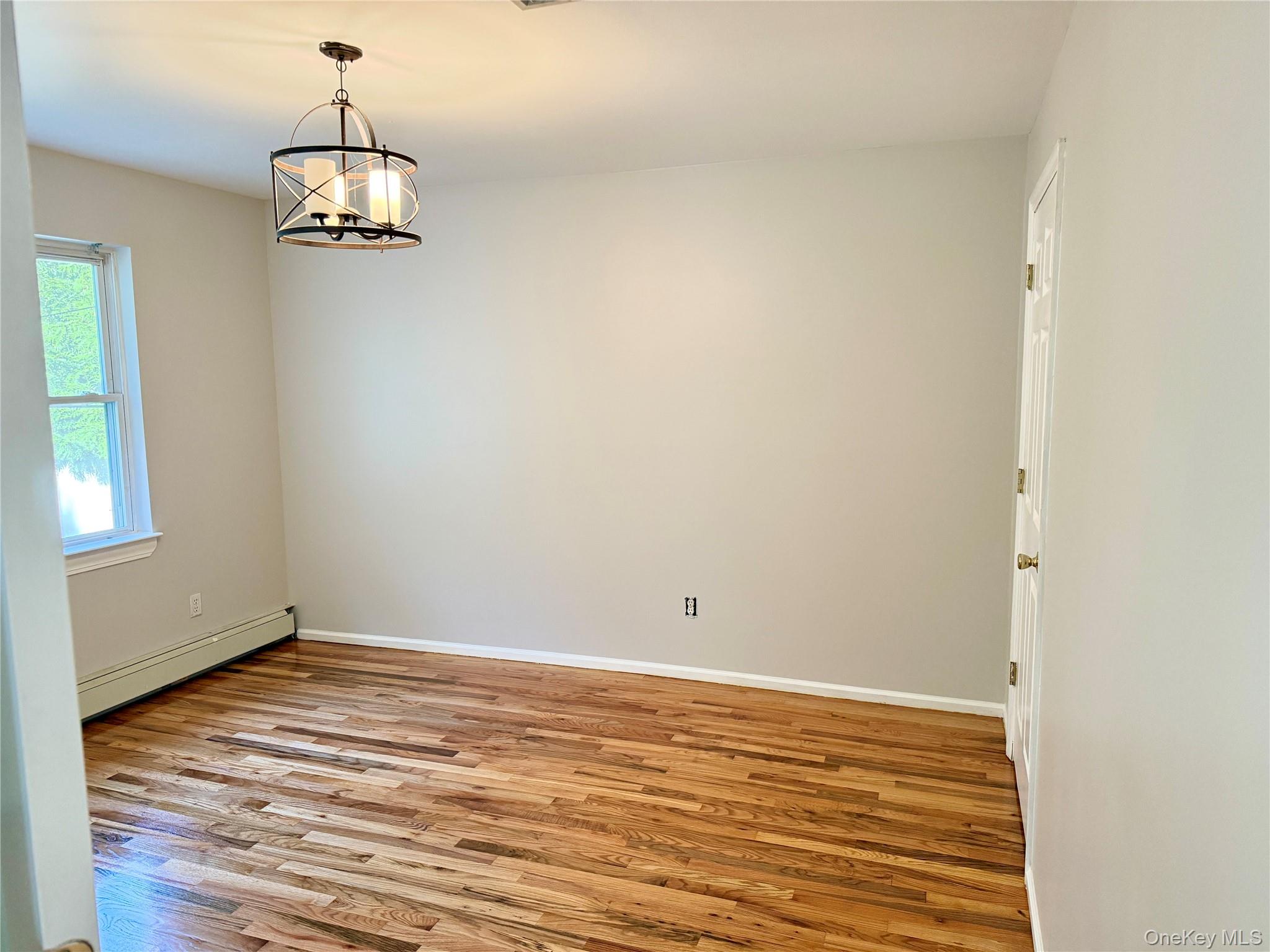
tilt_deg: -6.8
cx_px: 635
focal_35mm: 24
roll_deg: +0.6
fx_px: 881
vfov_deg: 56.8
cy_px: 476
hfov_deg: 71.6
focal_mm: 6.76
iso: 400
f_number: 1.78
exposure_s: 1/120
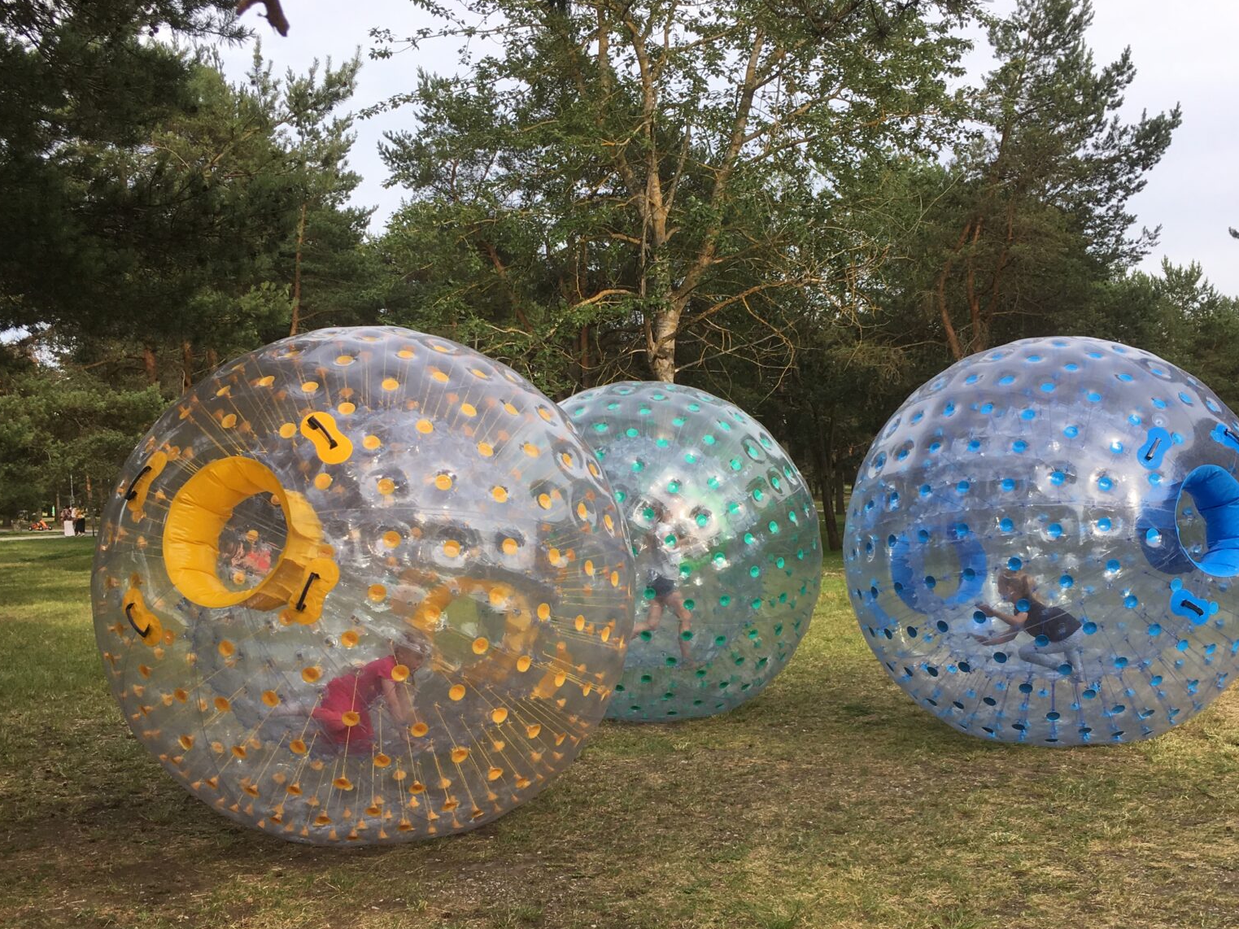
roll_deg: +0.2
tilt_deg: -4.7
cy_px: 570
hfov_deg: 47.9
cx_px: 641
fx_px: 1396
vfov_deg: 36.6
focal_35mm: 39
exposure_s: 1/452
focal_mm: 4.15
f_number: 2.2
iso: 25
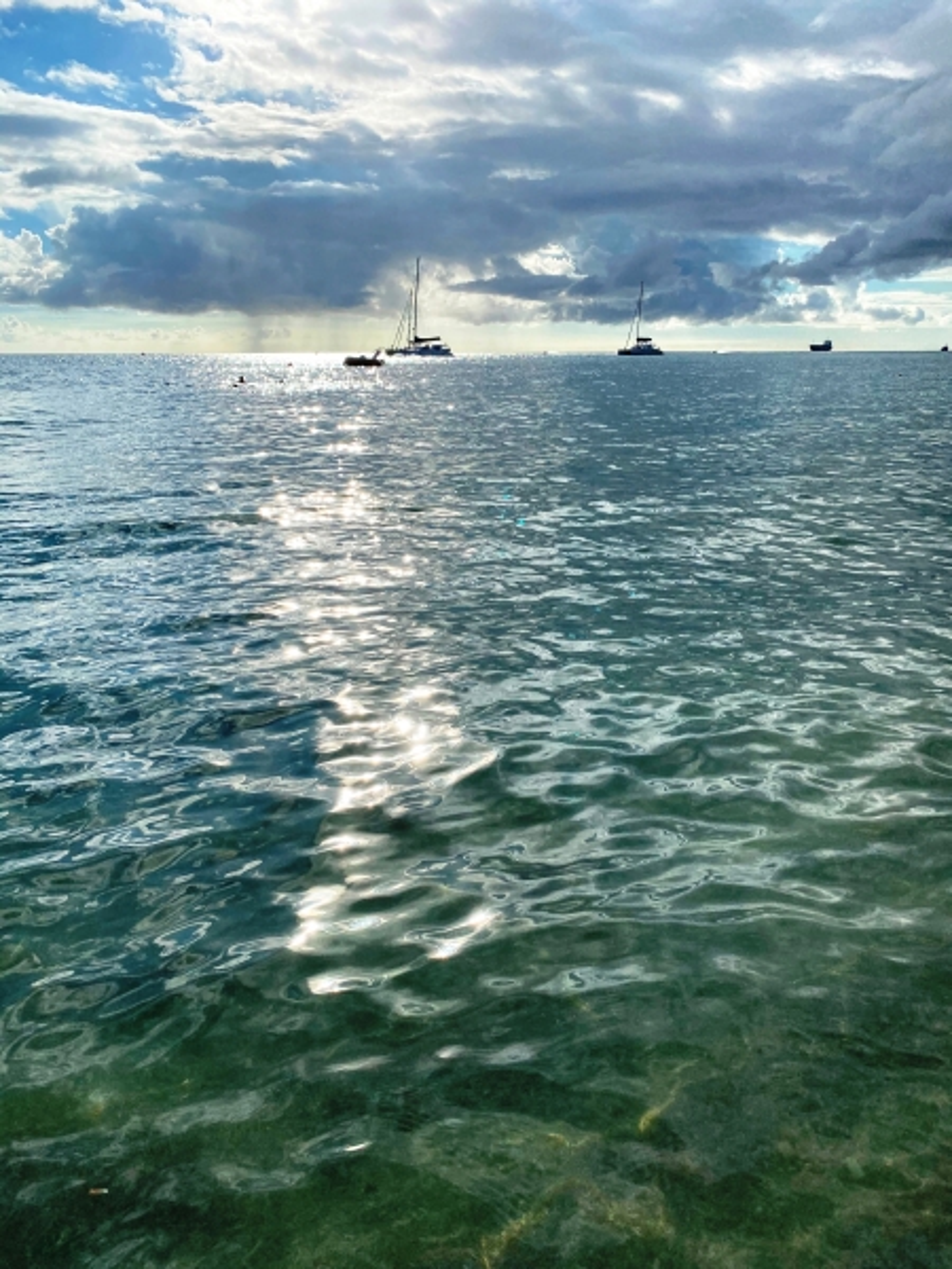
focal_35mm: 26
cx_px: 476
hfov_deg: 53.1
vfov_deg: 67.3
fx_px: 953
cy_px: 634
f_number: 1.8
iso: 32
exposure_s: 1/8929
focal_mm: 4.25
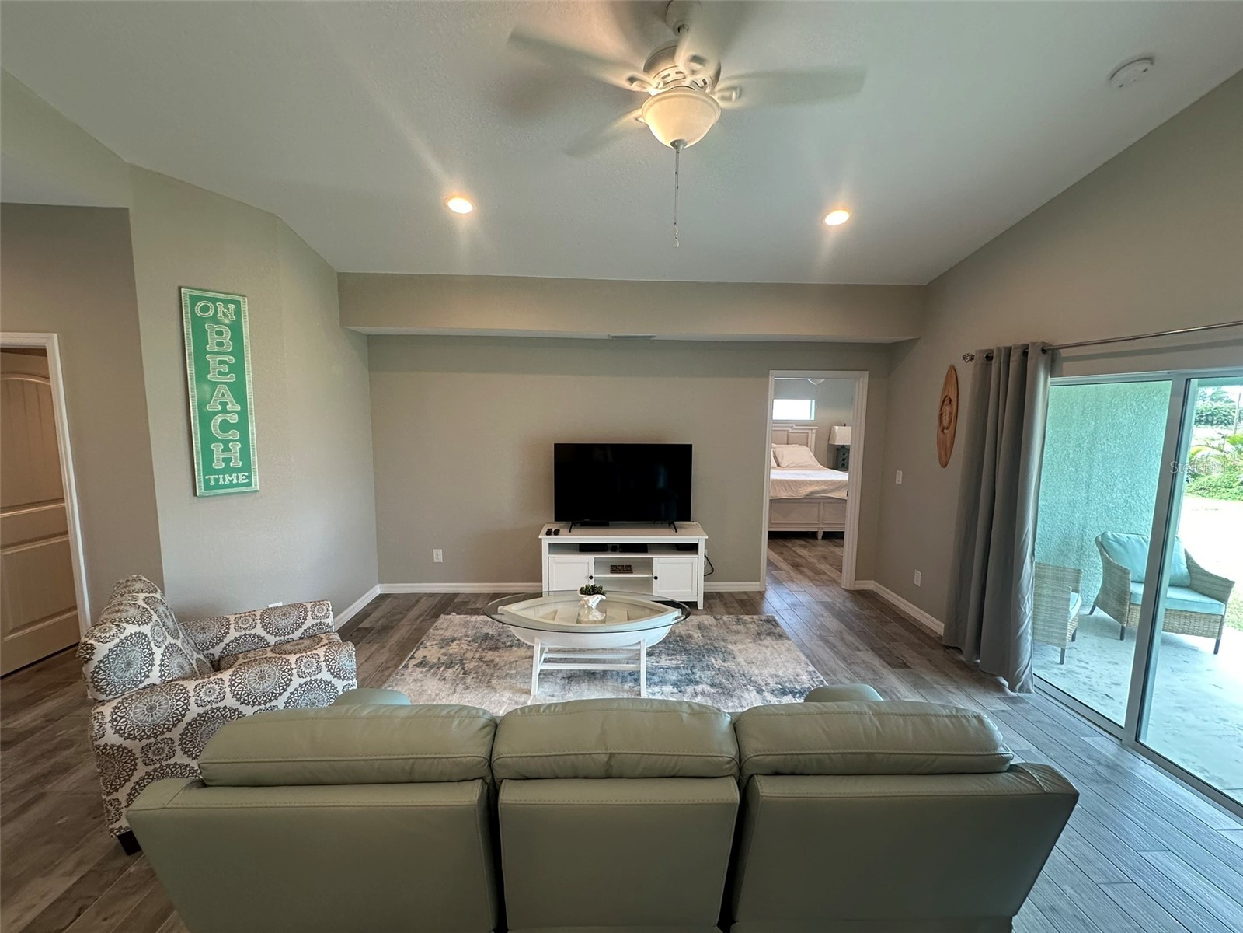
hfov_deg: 102.1
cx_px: 622
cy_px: 466
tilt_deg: -7.7
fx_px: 503
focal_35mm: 14
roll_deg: -0.9
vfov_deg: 85.7
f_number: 2.2
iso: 200
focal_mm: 2.22
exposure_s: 1/120
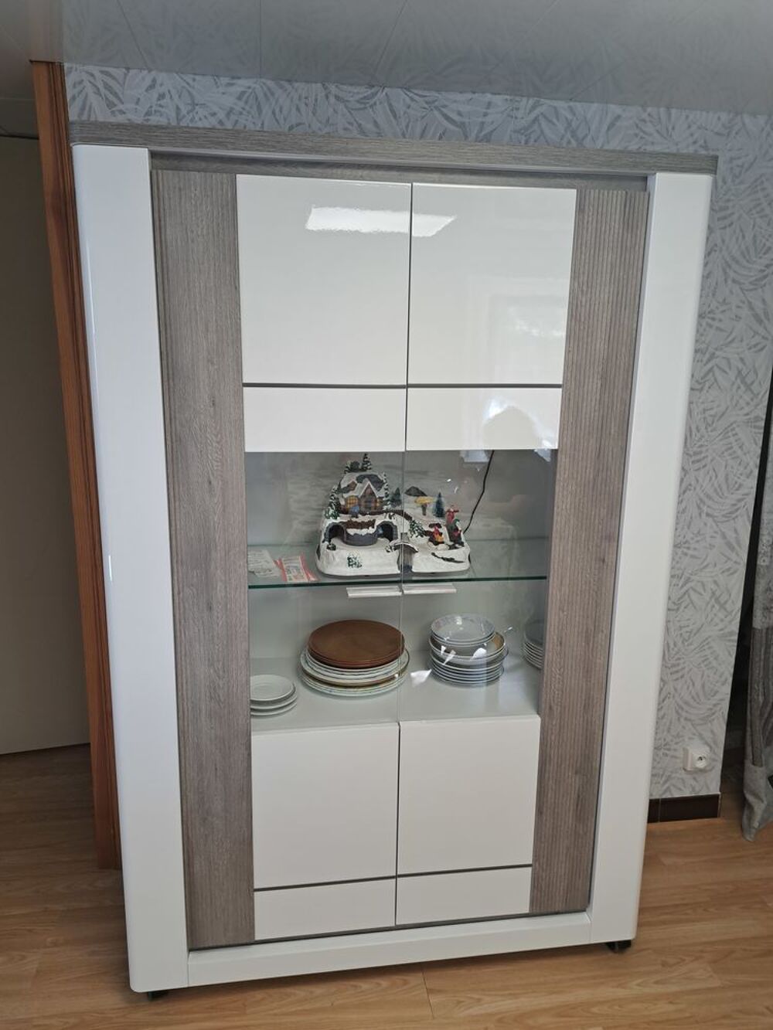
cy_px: 515
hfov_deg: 56.8
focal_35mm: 24
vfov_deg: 71.6
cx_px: 386
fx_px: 714
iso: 64
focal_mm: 5.23
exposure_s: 1/50
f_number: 1.8
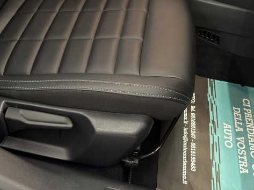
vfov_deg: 26.0
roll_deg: -13.8
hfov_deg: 36.8
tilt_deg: -30.7
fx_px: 381
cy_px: -15
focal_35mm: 52
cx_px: 137
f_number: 1.78
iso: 500
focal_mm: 6.76
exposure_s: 1/25
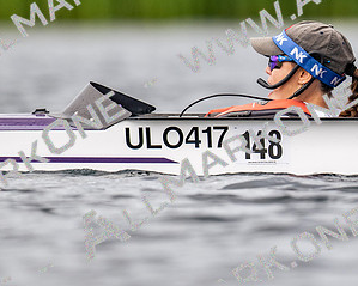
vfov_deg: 0.9
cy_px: 77
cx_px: 326
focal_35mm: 1640
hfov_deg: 1.2
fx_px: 17371
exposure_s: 1/2500
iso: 360
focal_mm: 600
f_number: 4
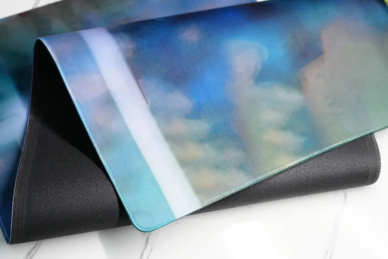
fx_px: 776
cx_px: 196
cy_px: 108
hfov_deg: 28.1
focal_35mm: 72
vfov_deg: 18.9
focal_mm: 58
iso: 640
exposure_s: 1/80
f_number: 4
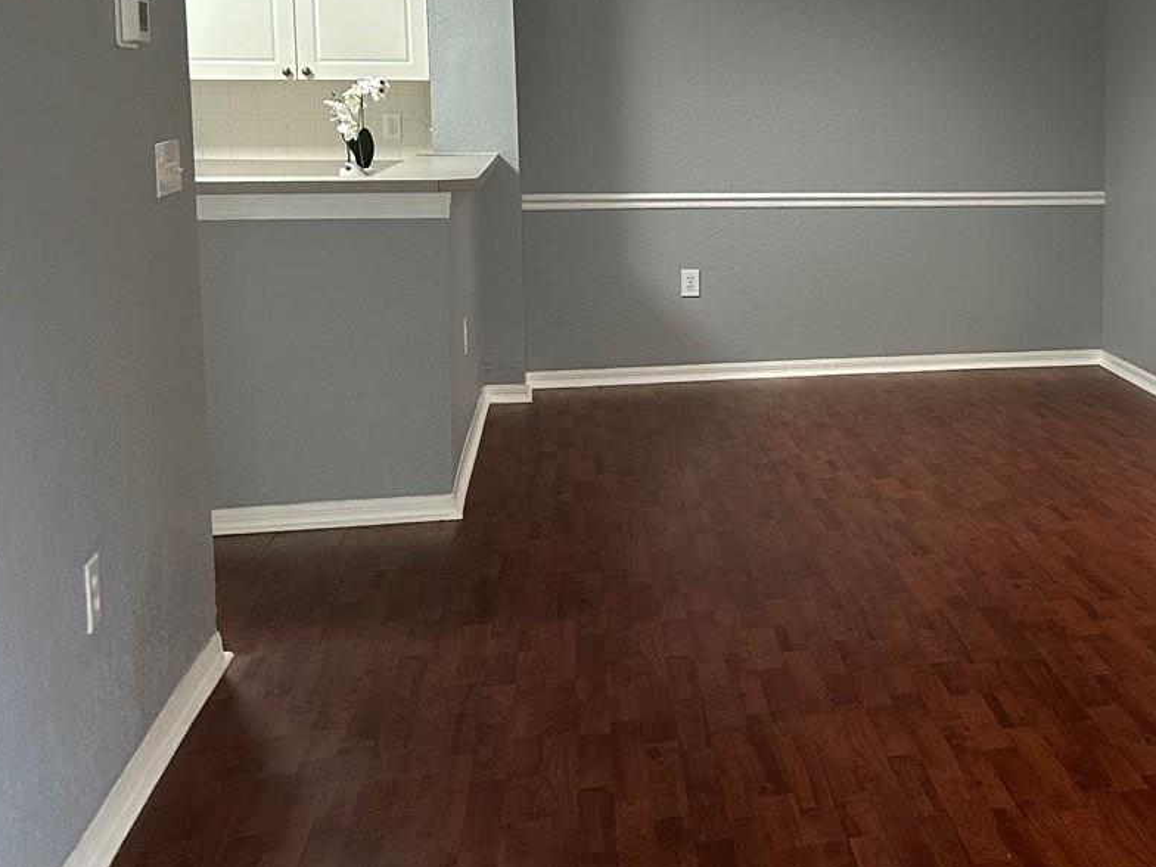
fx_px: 1636
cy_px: 251
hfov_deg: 36.0
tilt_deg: -5.3
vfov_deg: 29.3
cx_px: 1088
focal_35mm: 49
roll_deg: -0.7
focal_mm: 6.86
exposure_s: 1/60
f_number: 1.78
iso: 320
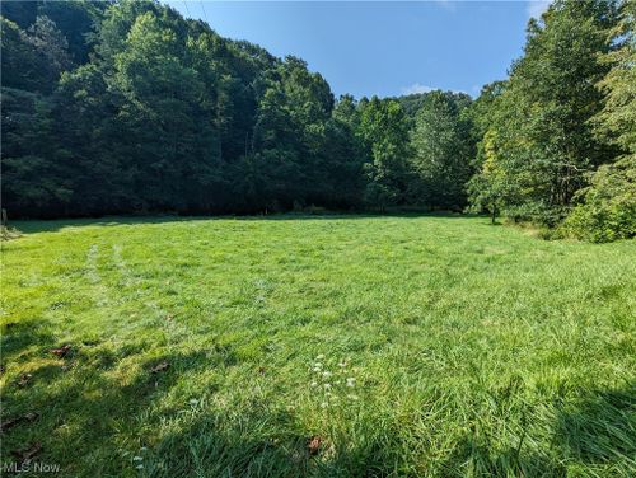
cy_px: 239
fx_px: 294
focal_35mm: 16
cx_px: 318
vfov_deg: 78.2
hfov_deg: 94.4
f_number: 2.2
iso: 53
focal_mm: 2.35
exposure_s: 1/2020
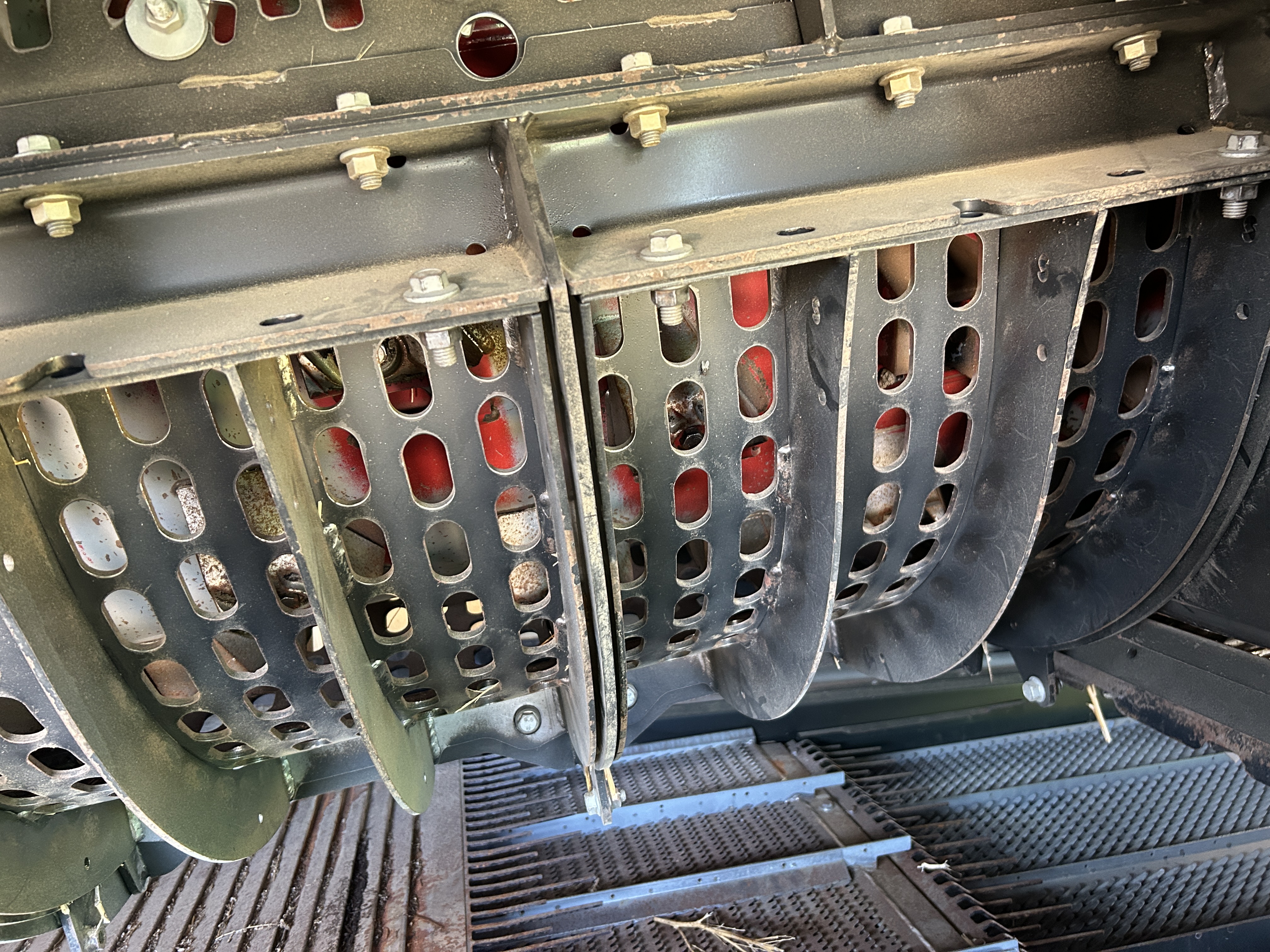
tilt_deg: -4.4
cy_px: 476
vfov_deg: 53.1
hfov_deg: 67.3
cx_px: 635
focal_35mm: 26
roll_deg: -2.7
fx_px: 954
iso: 400
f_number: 1.5
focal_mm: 5.7
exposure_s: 1/60
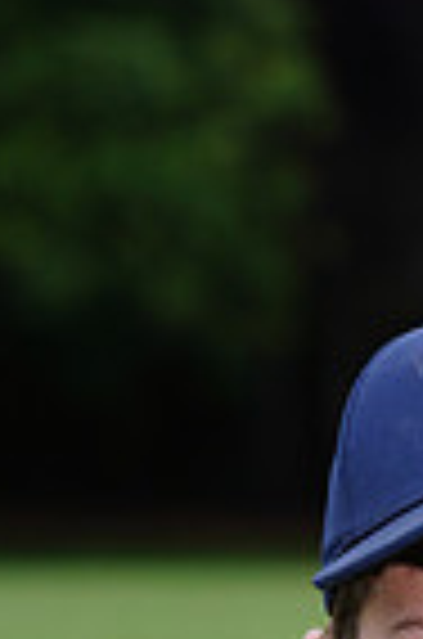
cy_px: 1040
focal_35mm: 688
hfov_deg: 2.0
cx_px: 592
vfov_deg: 3.0
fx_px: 12185
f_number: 9
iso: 200
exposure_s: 1/200
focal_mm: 168
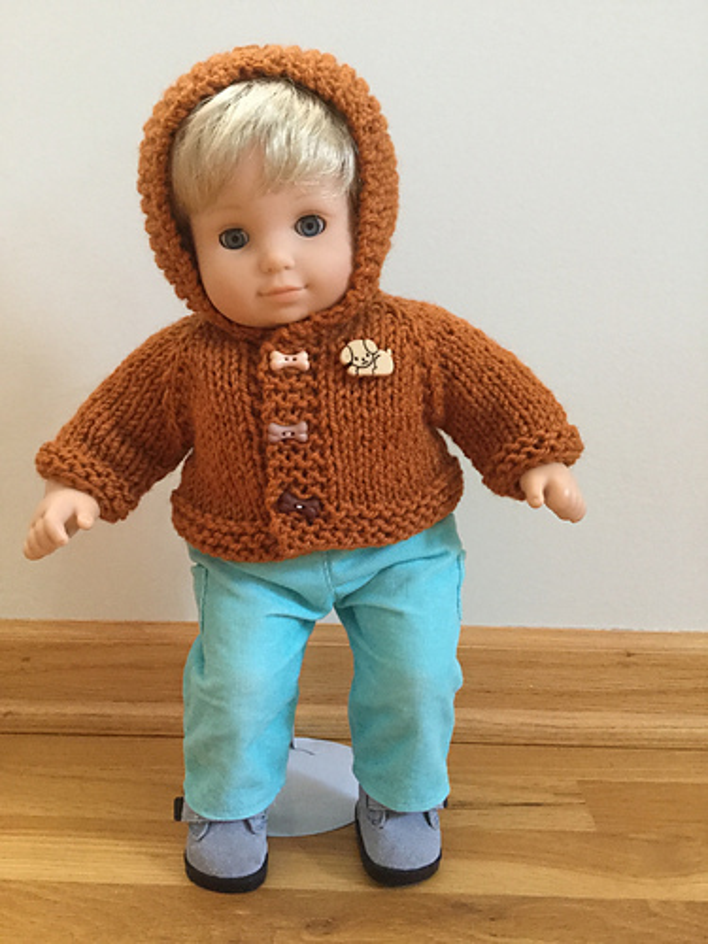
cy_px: 472
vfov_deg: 58.4
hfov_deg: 45.4
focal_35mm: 31
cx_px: 354
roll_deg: -0.7
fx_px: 845
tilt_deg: -9.5
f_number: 2.4
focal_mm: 3.3
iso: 200
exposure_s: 1/24
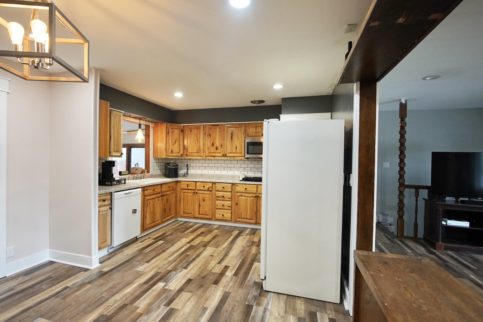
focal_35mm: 17
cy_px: 160
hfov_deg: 93.2
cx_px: 230
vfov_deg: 70.5
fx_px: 228
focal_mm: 11
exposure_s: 1/160
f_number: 3.2
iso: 1600
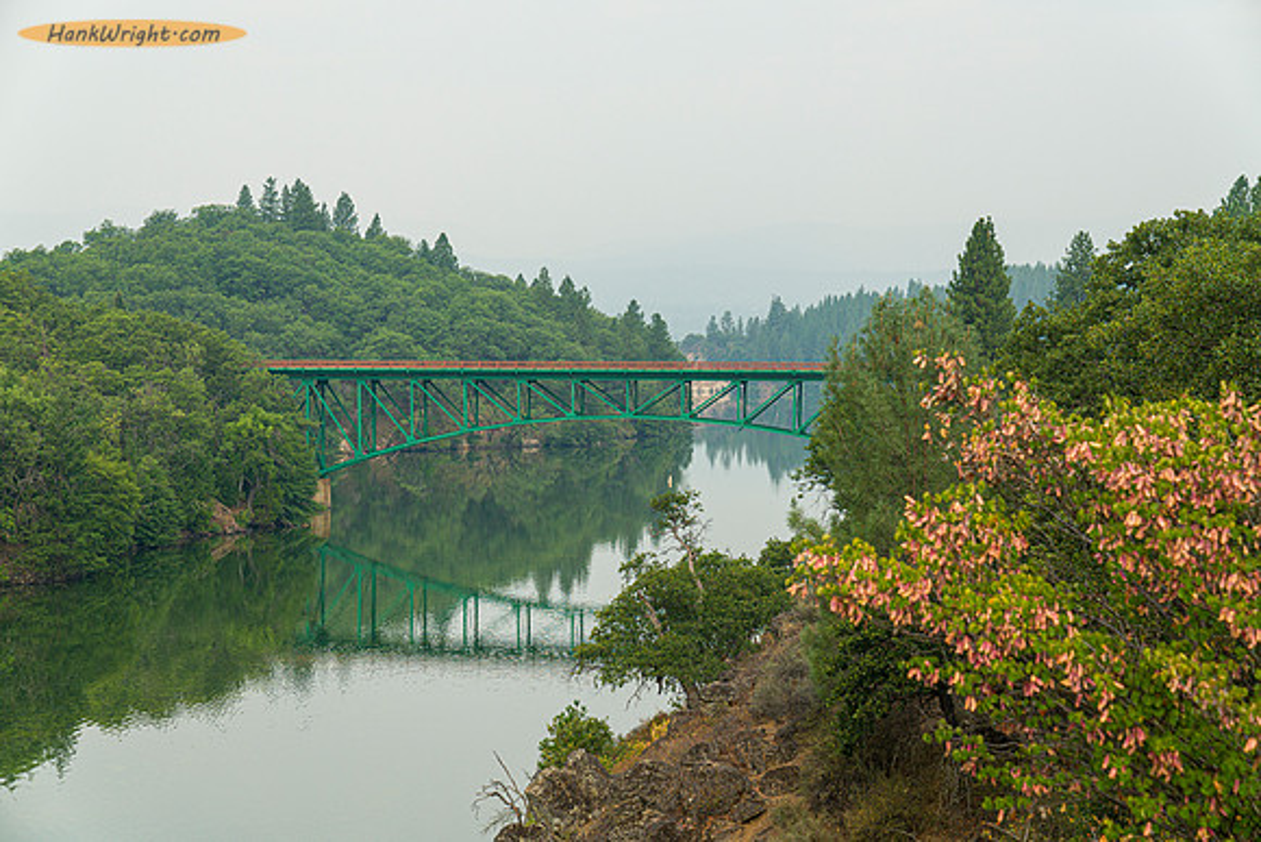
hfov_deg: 28.8
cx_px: 630
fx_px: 2452
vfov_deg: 19.5
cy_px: 421
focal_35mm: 70
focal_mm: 70
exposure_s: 1/800
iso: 320
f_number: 4
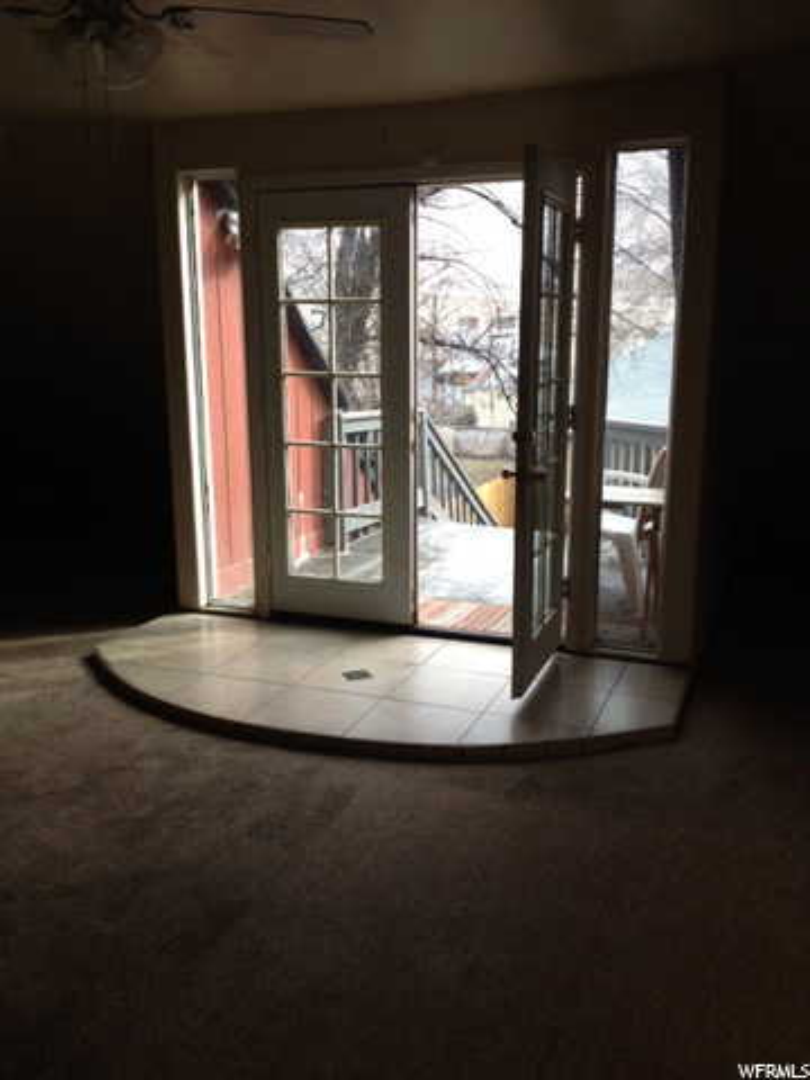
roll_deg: +0.9
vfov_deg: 52.6
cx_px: 405
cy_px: 540
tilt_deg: -7.7
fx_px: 1092
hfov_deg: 40.7
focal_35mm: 35
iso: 50
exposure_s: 1/155
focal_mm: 4.28
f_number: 2.4
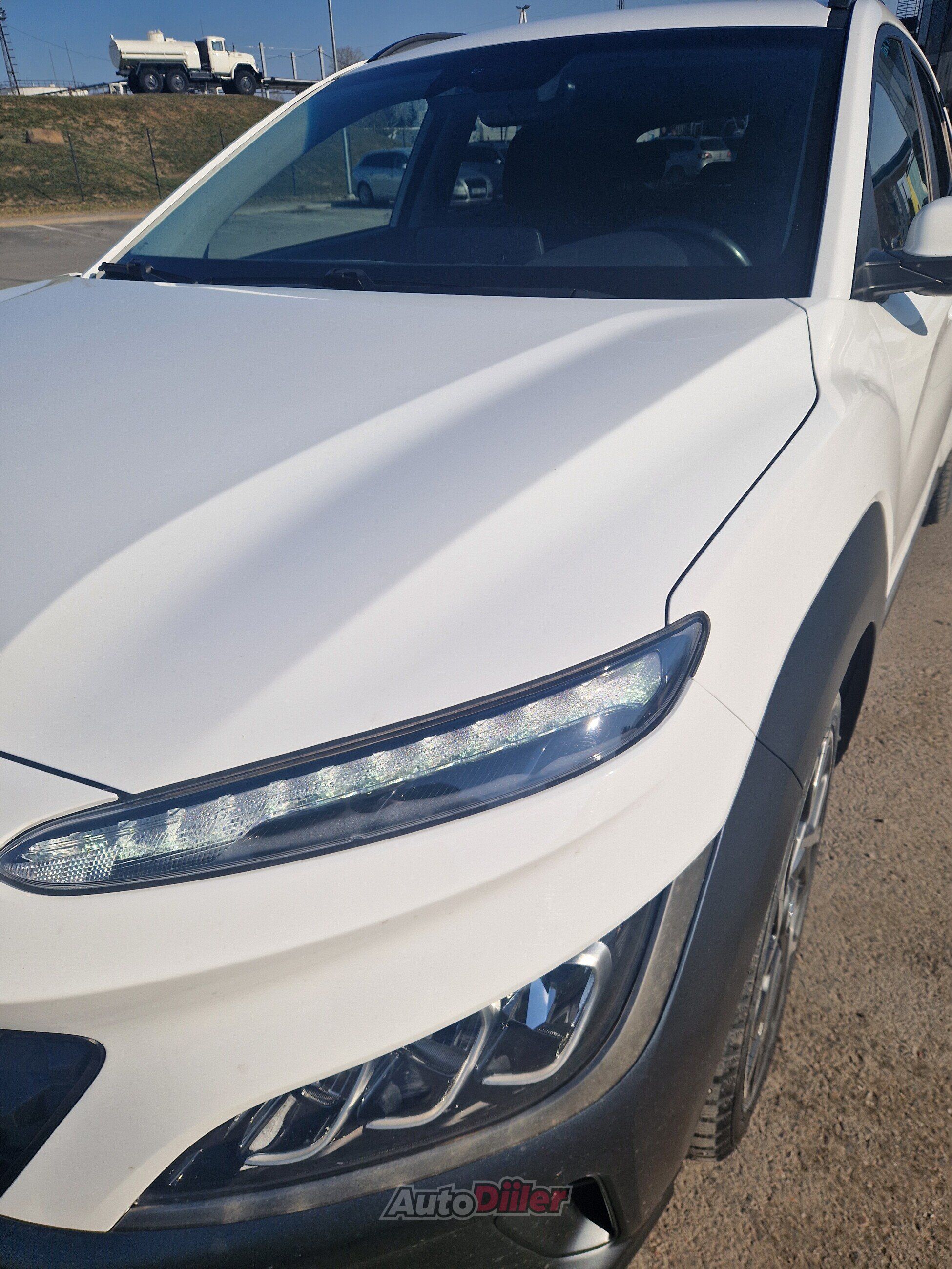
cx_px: 476
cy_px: 634
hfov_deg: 58.9
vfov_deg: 73.9
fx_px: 843
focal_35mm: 23
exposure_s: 1/4008
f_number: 1.8
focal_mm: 5.4
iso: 50
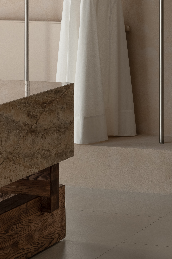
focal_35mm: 177
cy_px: 39
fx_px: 1270
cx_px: 60
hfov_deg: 7.7
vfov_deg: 11.6
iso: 400
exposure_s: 1/20
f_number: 10
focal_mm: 82
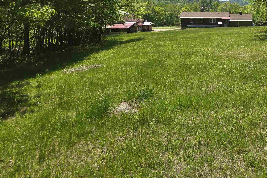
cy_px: 39
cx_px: 190
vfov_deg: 34.1
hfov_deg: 49.3
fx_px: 282
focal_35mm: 38
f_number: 1.7
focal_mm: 6.3
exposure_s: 1/892
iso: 12
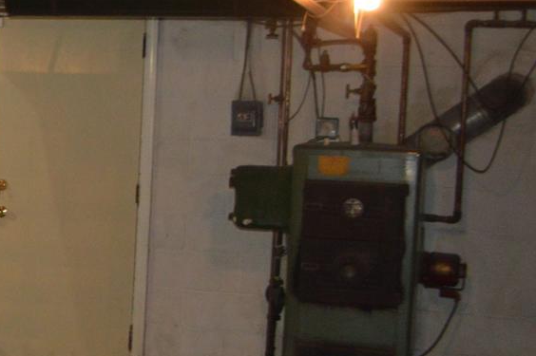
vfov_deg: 12.5
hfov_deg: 15.9
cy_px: 173
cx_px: -436
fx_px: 1621
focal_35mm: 109
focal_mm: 20
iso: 720
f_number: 3.8
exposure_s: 1/60
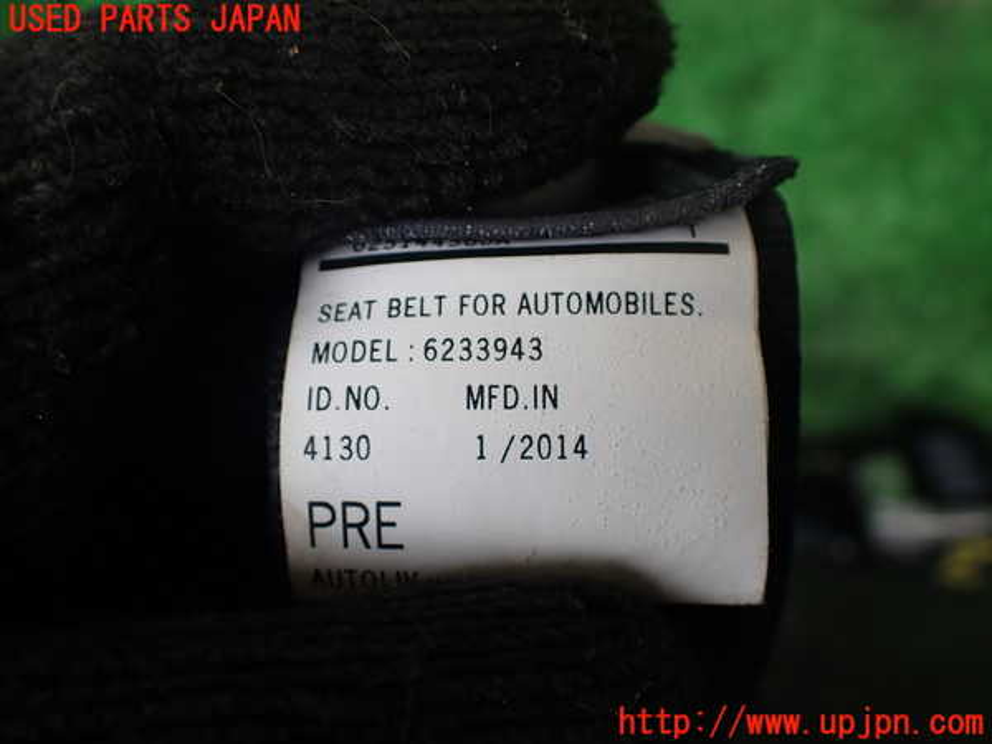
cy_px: 372
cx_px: 496
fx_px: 860
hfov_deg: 60.0
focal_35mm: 30
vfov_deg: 46.8
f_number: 2.3
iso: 100
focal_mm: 5.4
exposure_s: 1/160
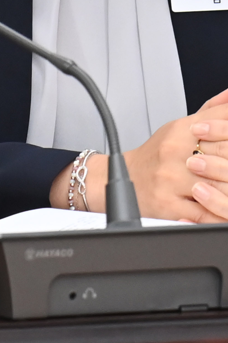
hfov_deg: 2.6
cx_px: 133
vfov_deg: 3.8
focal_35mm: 538
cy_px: -136
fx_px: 5111
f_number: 6.3
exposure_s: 1/250
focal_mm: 120
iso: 3200
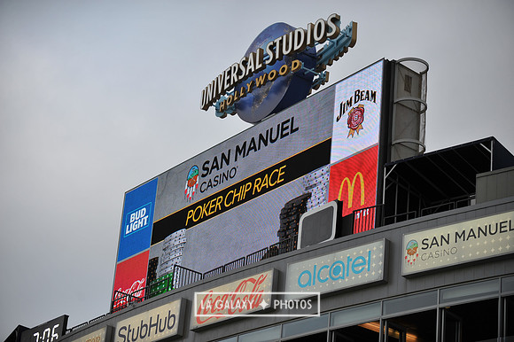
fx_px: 1498
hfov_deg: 19.5
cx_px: 257
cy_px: 171
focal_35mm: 105
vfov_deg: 13.0
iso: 400
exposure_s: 1/1000
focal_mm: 105
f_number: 2.8
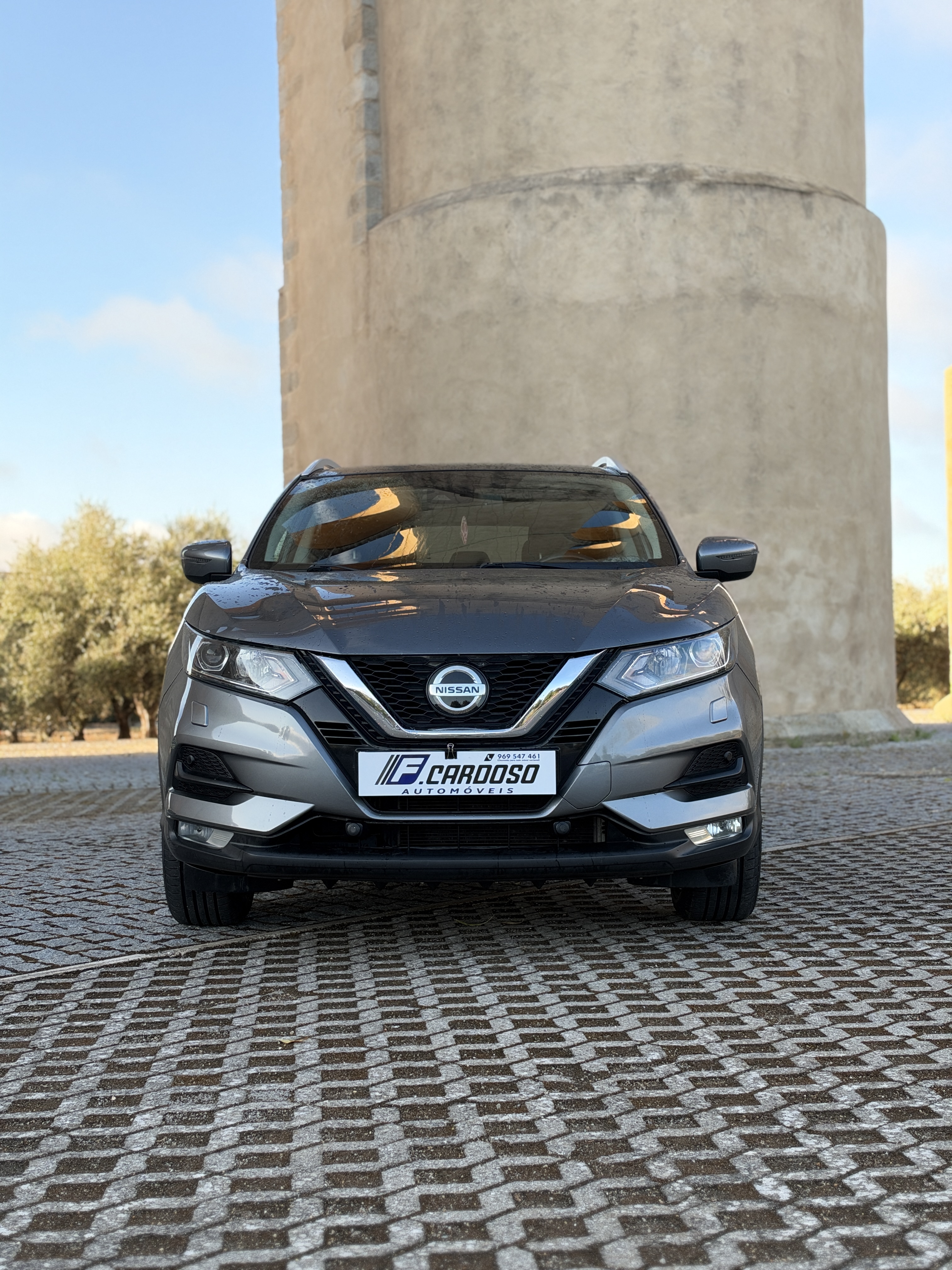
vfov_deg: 39.7
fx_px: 1760
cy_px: 635
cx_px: 476
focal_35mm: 48
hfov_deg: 30.3
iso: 100
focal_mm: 6.93
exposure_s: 1/715
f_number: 1.8
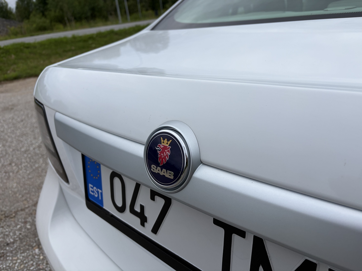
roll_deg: +7.8
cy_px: 136
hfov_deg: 67.3
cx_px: 181
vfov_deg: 53.1
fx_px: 272
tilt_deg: -23.2
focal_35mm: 26
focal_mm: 5.96
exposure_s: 1/3125
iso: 50
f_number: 1.6
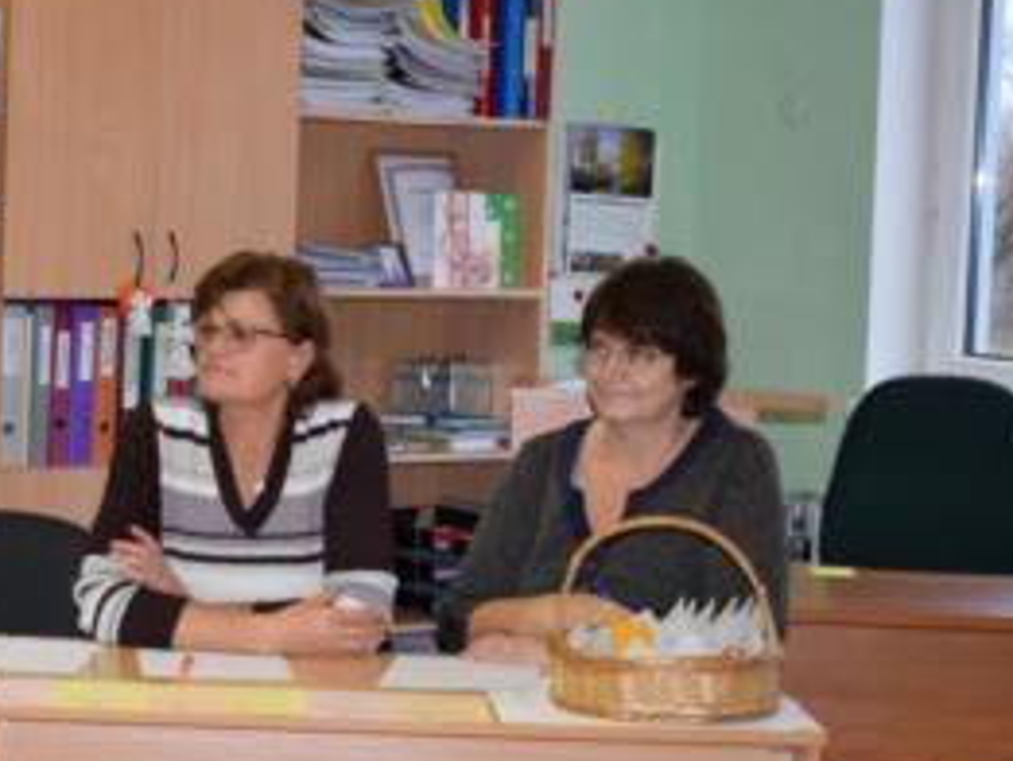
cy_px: 406
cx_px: 140
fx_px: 2752
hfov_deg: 20.5
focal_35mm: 94
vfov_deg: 15.7
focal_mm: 34
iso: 800
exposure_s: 1/100
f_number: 5
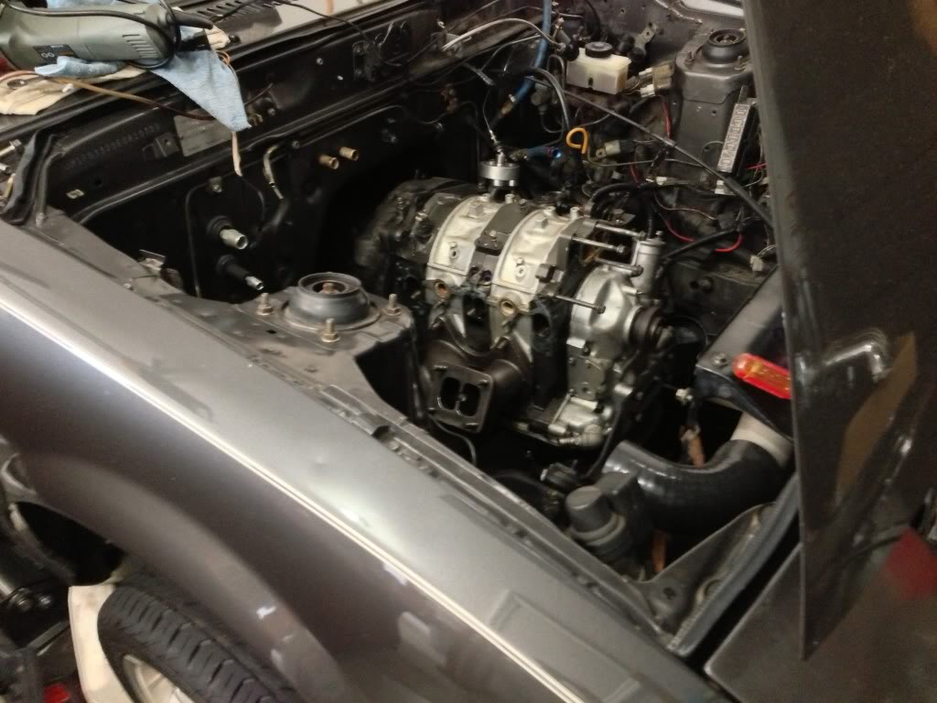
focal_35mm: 33
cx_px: 468
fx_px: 893
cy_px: 352
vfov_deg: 42.9
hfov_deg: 55.4
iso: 640
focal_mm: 4.1
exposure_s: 1/15
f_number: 2.4
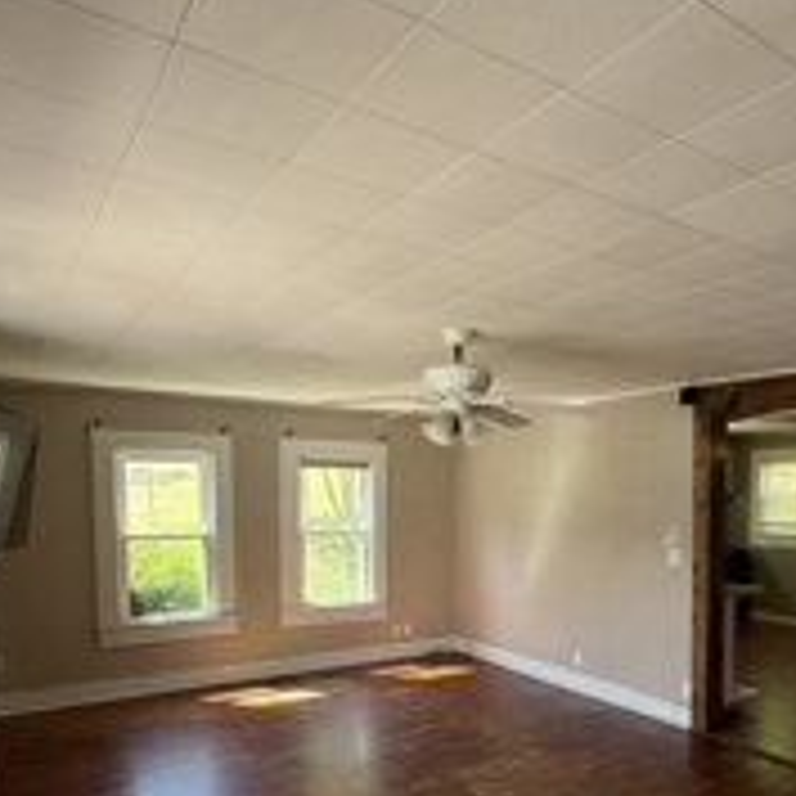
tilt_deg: -3.1
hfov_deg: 56.4
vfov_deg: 55.8
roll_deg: +0.1
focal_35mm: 28
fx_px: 728
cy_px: 544
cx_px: 513
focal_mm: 2.22
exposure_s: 1/121
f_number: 2.2
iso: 100
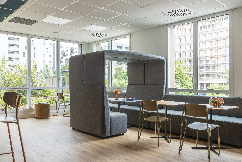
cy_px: 81
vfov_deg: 42.4
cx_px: 121
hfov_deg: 60.3
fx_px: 208
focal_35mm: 31
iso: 100
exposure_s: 1/4
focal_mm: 31
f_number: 11
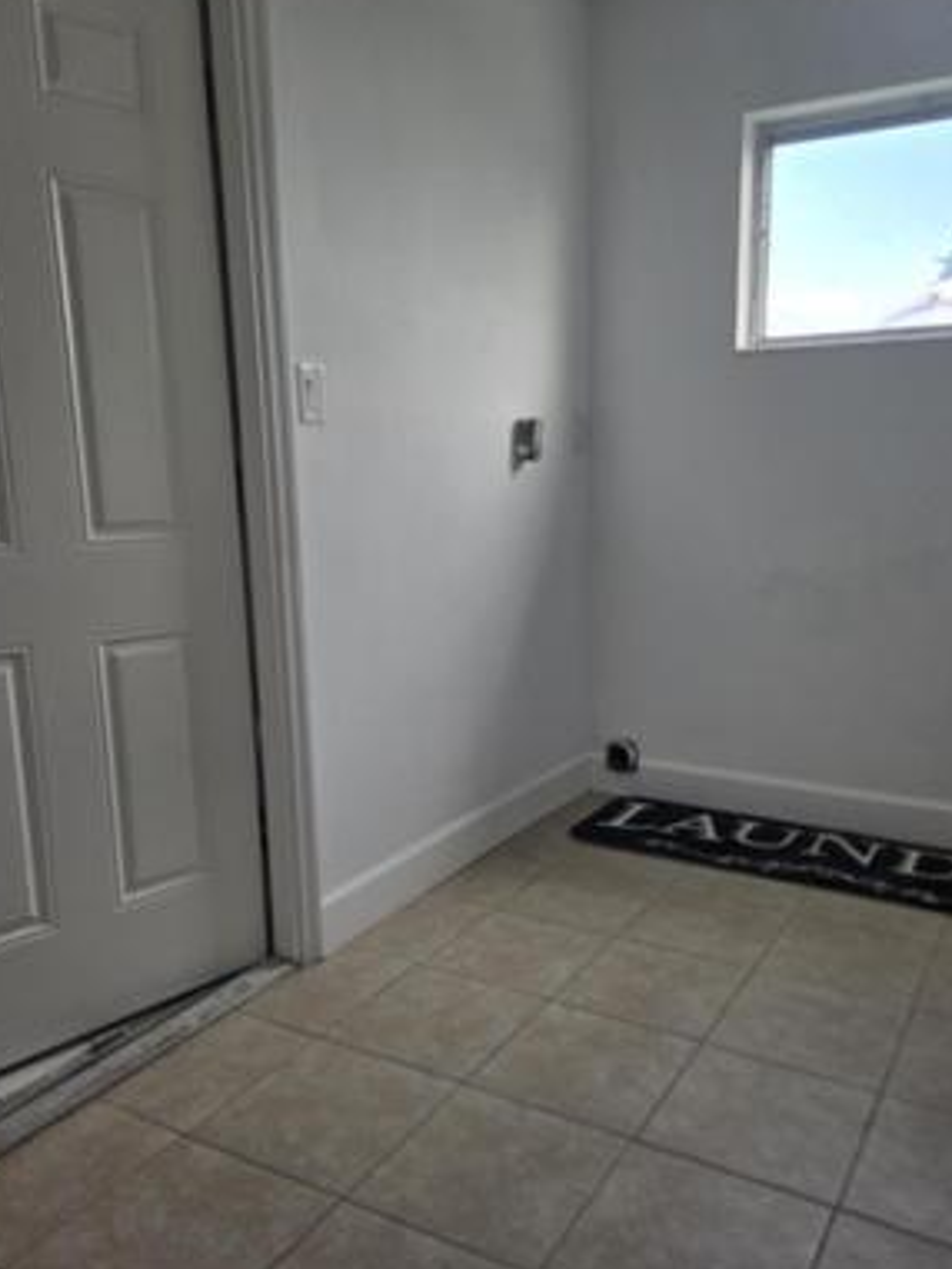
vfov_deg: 61.6
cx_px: 553
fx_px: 1063
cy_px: 646
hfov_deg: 48.1
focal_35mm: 29
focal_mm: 5.4
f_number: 1.8
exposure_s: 1/180
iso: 50
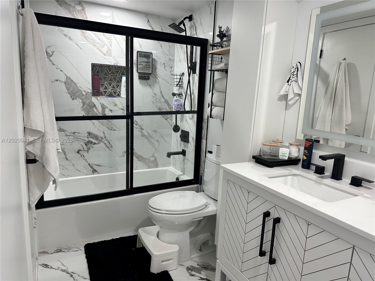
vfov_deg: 56.8
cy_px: 140
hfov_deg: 71.6
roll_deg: -2.8
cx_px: 188
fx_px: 260
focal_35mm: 24
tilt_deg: -10.8
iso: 160
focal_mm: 6.86
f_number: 1.78
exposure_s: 1/120
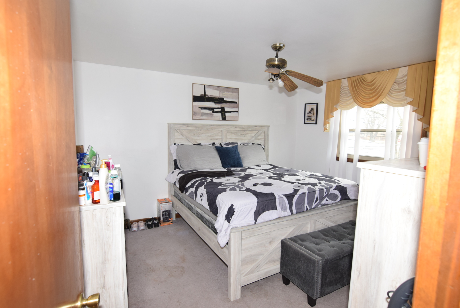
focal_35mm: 17
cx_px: 230
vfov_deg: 69.7
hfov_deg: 92.4
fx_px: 221
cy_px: 154
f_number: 4.5
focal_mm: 11.5
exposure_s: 1/80
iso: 800
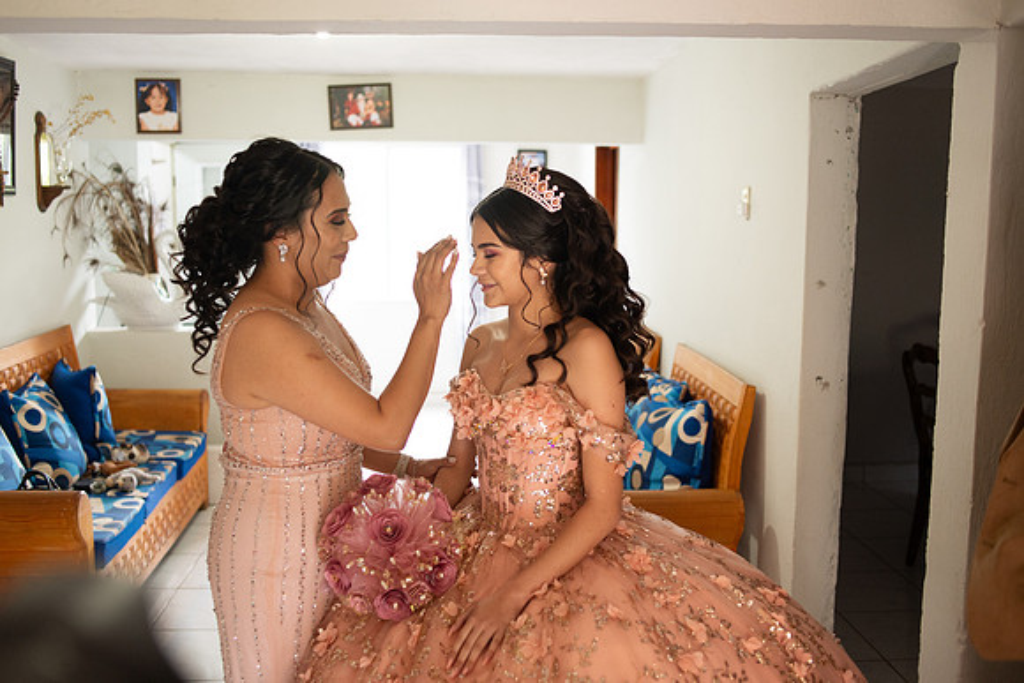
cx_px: 512
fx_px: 996
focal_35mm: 35
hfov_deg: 54.4
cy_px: 342
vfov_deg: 37.9
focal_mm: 35
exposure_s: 1/200
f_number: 4.5
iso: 2000
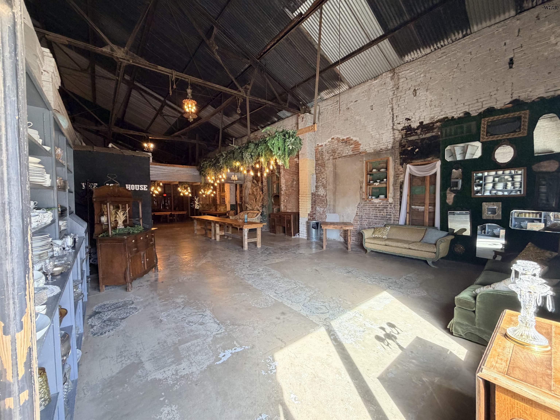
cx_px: 280
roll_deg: +1.5
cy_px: 210
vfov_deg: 85.7
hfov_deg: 102.1
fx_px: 226
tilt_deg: -4.1
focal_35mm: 14
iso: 200
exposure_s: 1/120
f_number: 2.2
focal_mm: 2.22
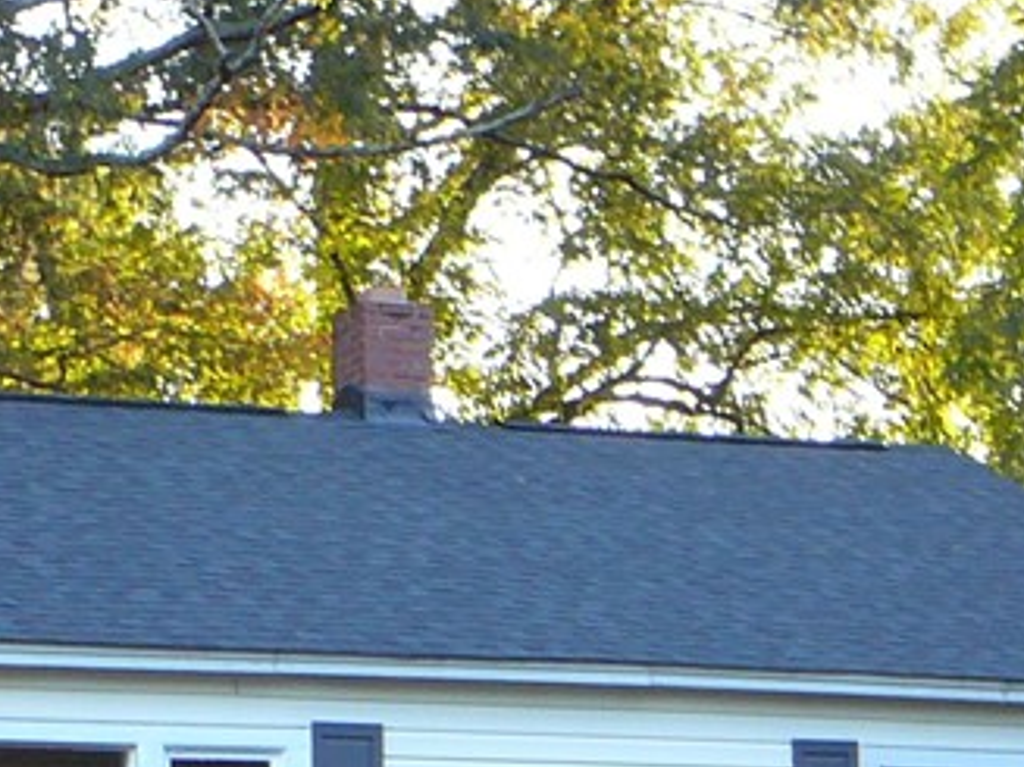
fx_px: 4820
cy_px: 1096
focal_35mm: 163
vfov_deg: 8.9
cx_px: 47
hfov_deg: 12.0
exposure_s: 1/30
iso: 125
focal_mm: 7.8
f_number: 3.4
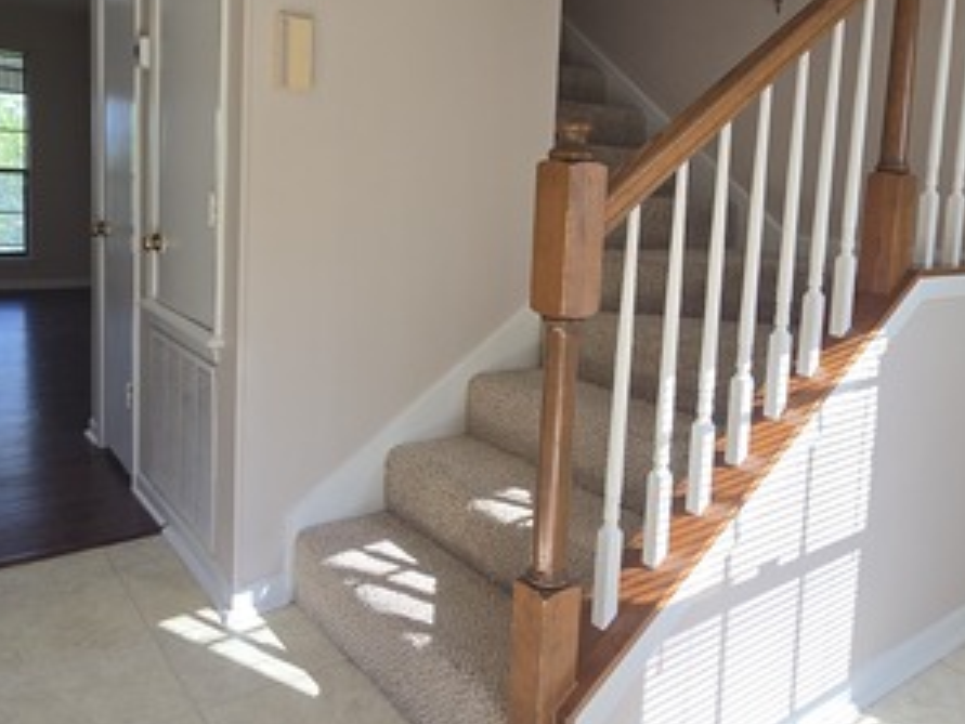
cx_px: 539
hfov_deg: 63.2
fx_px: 781
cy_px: 260
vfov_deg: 49.2
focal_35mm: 28
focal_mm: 2.2
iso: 50
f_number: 2.2
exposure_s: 1/145
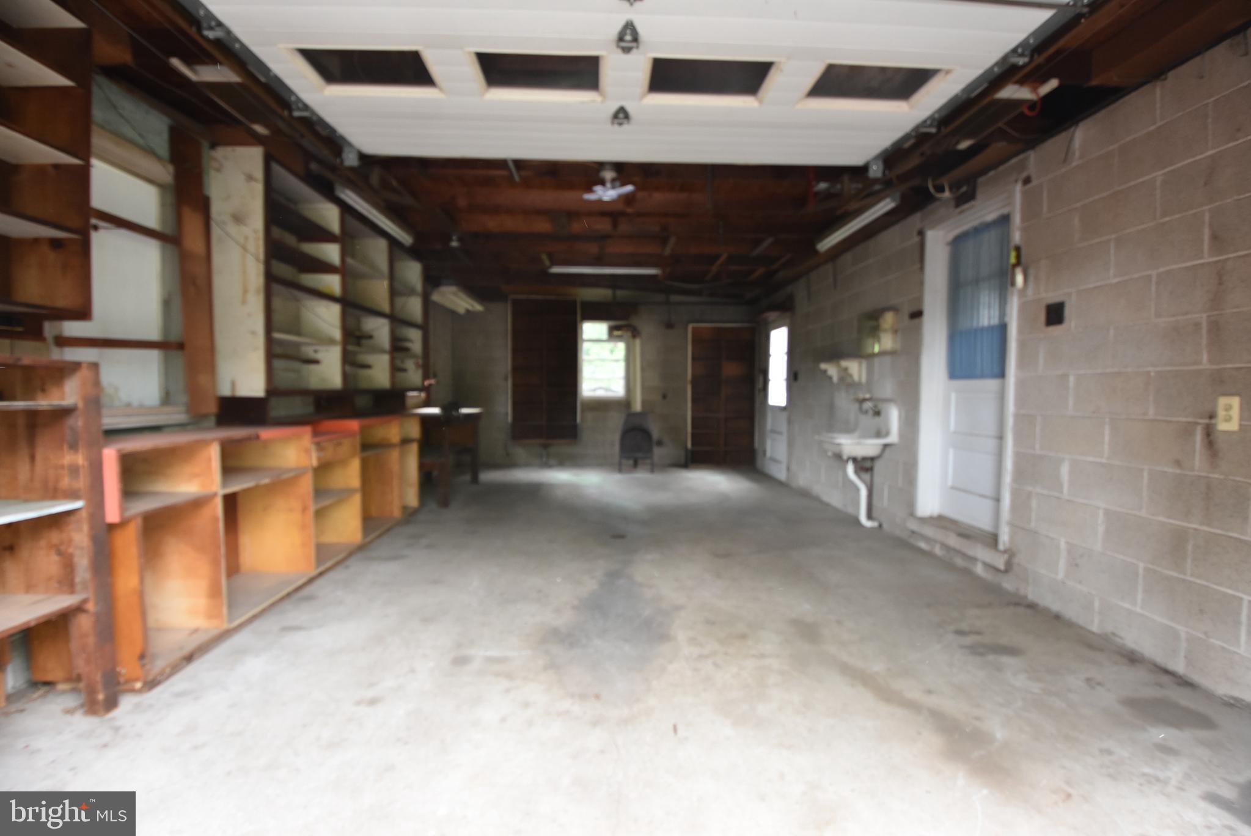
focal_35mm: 15
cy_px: 418
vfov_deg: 77.4
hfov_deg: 100.4
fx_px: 522
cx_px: 626
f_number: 4.5
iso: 800
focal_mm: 10
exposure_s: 1/80
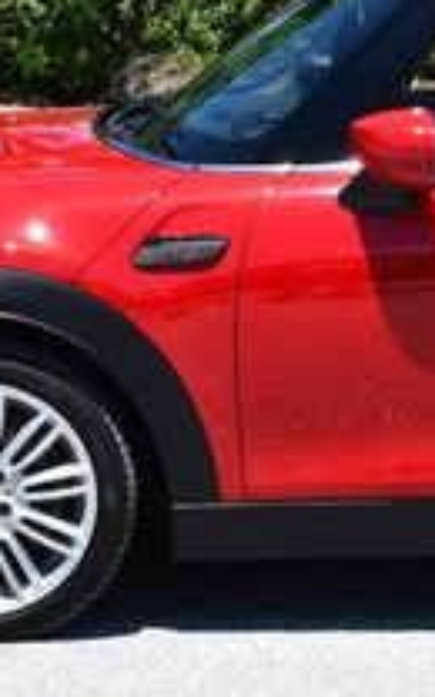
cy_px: 74
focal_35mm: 188
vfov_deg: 11.1
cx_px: 552
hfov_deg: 6.9
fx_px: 3566
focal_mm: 30
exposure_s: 1/250
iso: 140
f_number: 8
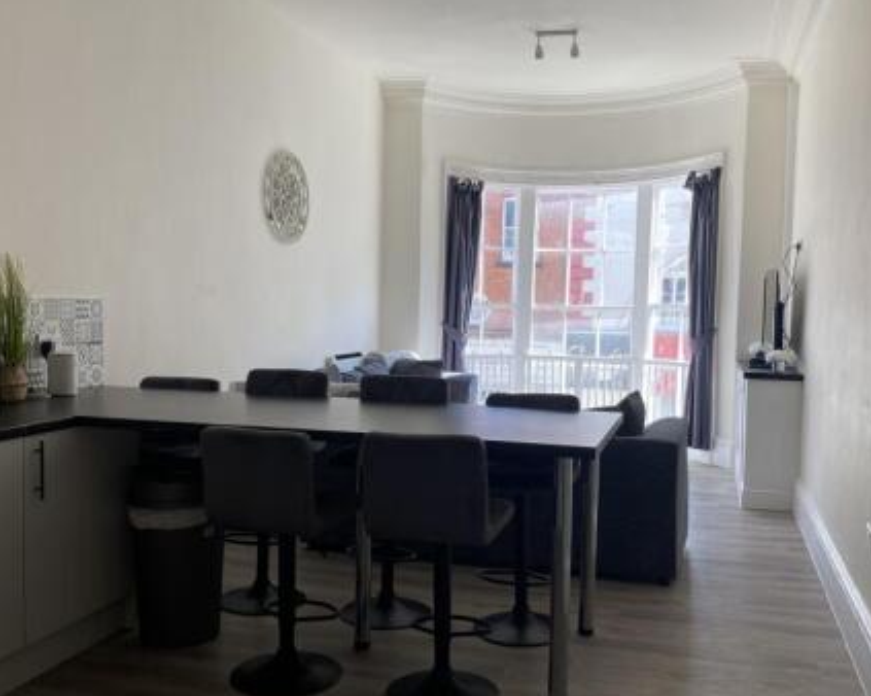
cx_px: 462
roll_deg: -1.7
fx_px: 902
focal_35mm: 35
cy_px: 339
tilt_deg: -3.6
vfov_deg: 42.2
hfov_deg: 51.5
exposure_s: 1/146
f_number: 1.8
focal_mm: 4.25
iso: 32
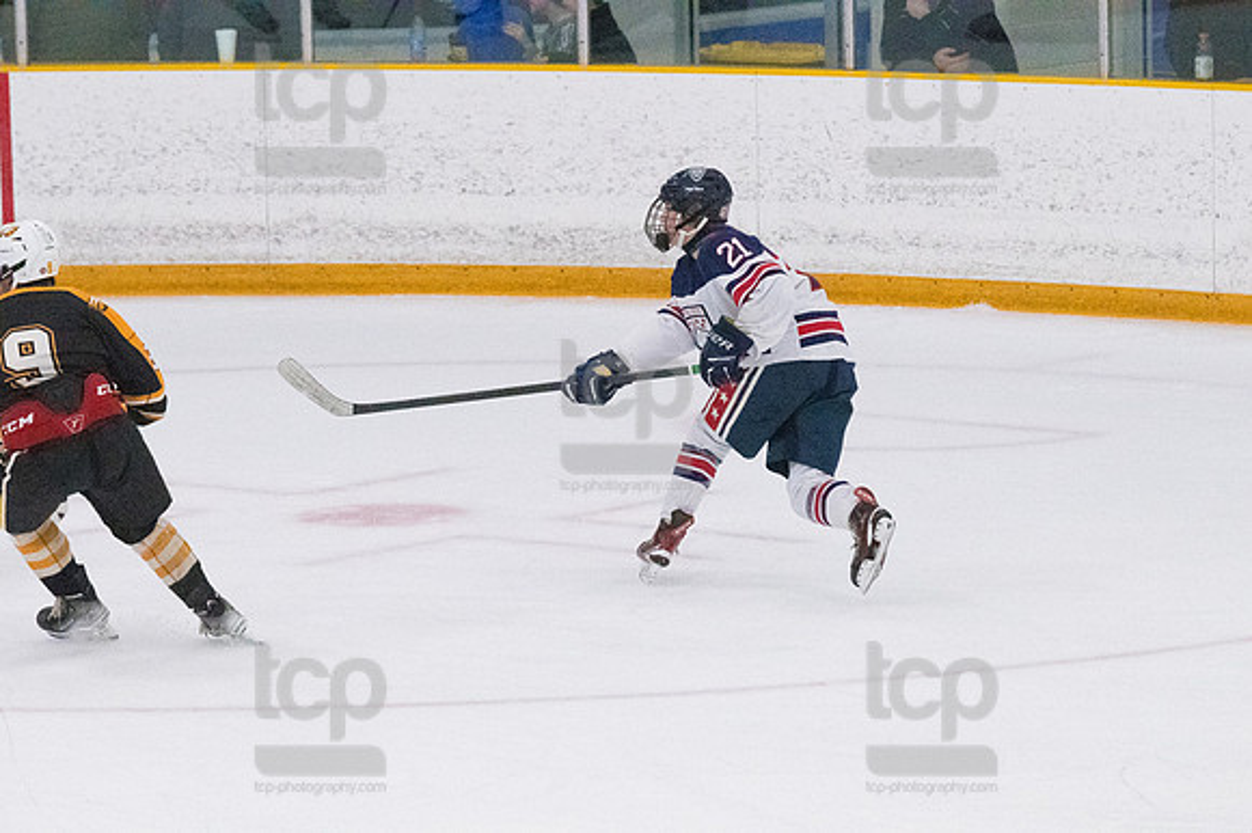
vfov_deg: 4.6
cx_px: 626
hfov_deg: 6.9
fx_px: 10427
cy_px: 416
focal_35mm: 300
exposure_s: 1/1600
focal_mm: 200
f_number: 5
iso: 8000
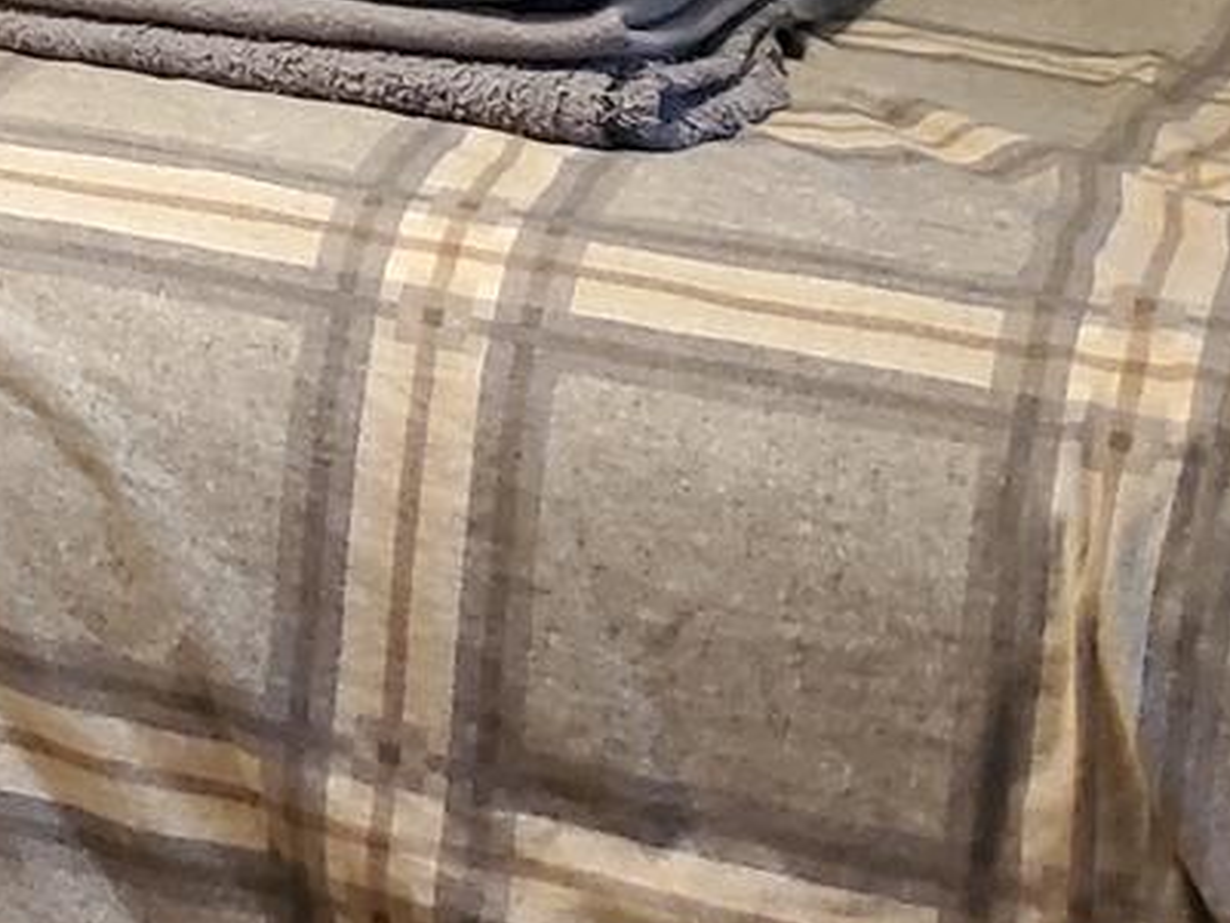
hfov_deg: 13.6
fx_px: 4726
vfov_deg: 10.9
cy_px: -320
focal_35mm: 133
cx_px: -803
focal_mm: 4.3
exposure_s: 1/40
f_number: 1.5
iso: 320
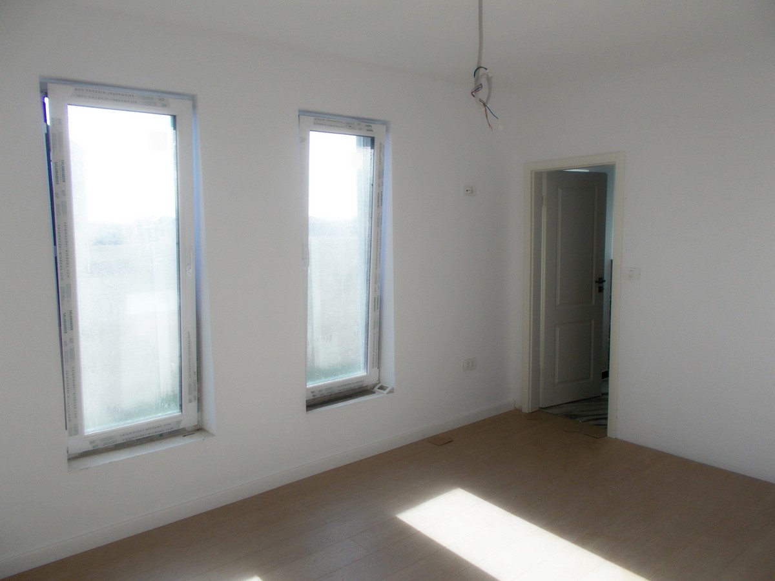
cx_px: 388
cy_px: 290
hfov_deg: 67.3
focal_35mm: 26
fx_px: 582
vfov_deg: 53.1
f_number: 3.2
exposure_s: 1/500
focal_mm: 4.6
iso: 80
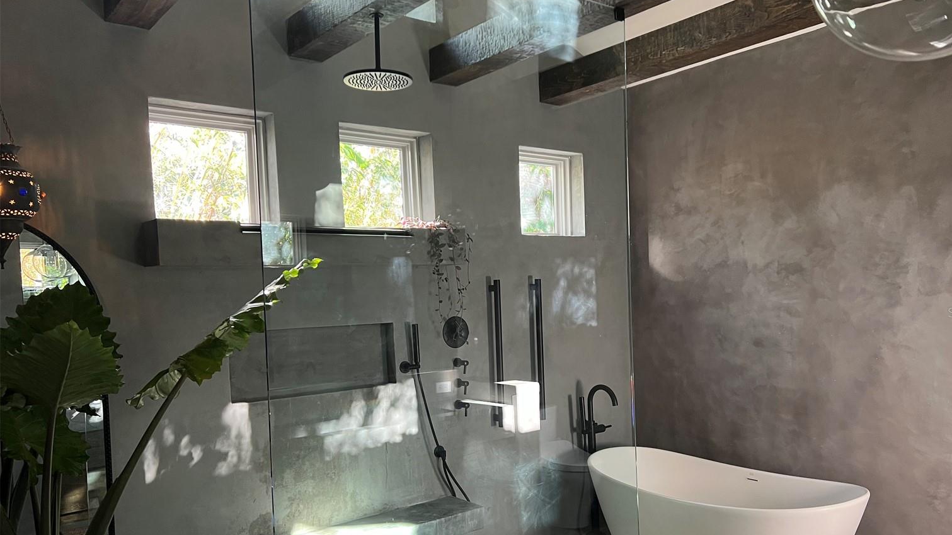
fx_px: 757
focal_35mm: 30
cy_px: 312
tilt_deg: -1.7
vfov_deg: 38.8
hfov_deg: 64.3
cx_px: 503
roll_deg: +2.2
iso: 160
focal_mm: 5.7
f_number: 1.5
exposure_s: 1/60
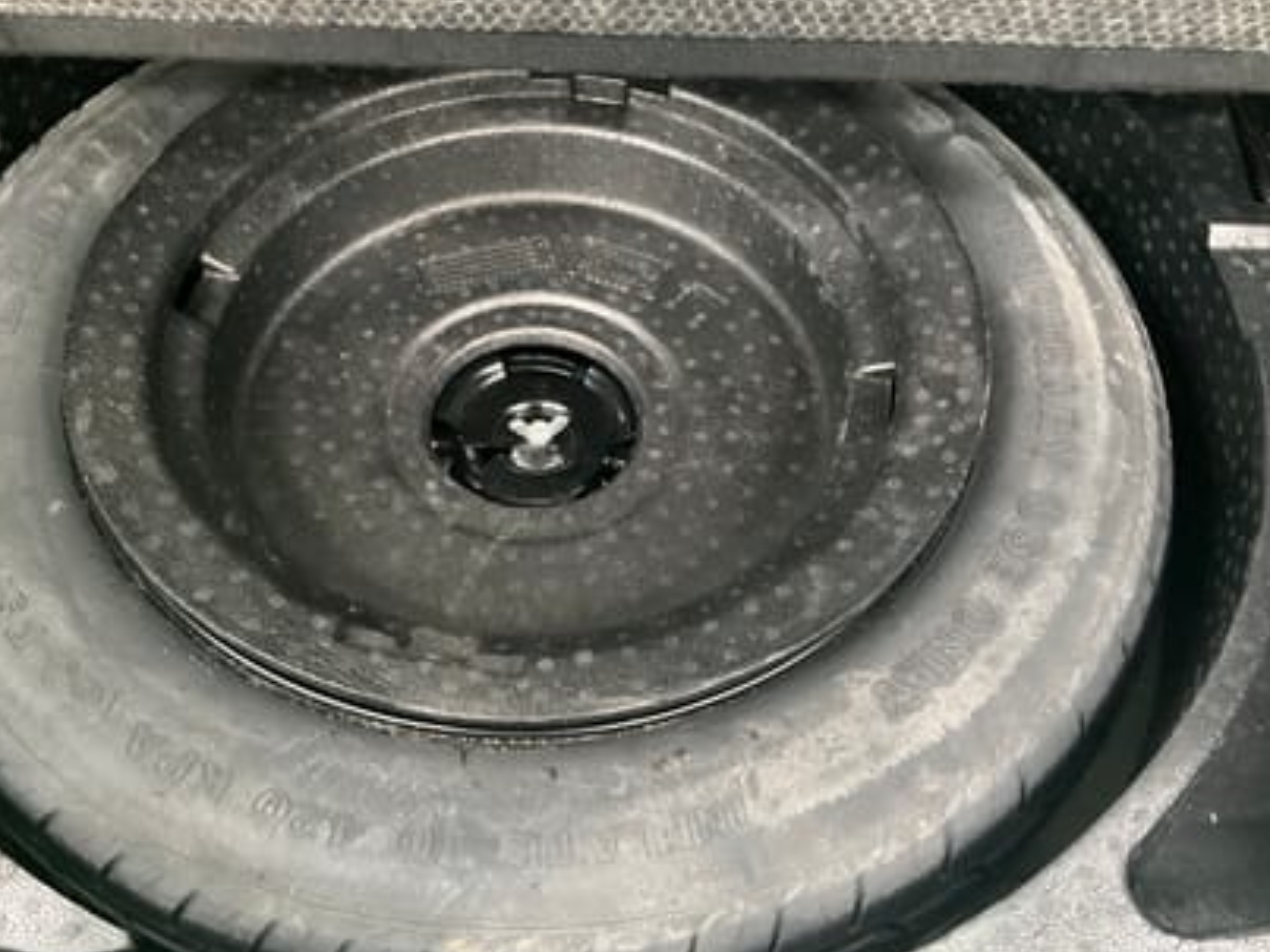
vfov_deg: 39.6
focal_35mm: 36
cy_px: 471
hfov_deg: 51.3
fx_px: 1320
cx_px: 574
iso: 500
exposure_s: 1/25
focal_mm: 3
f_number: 1.8
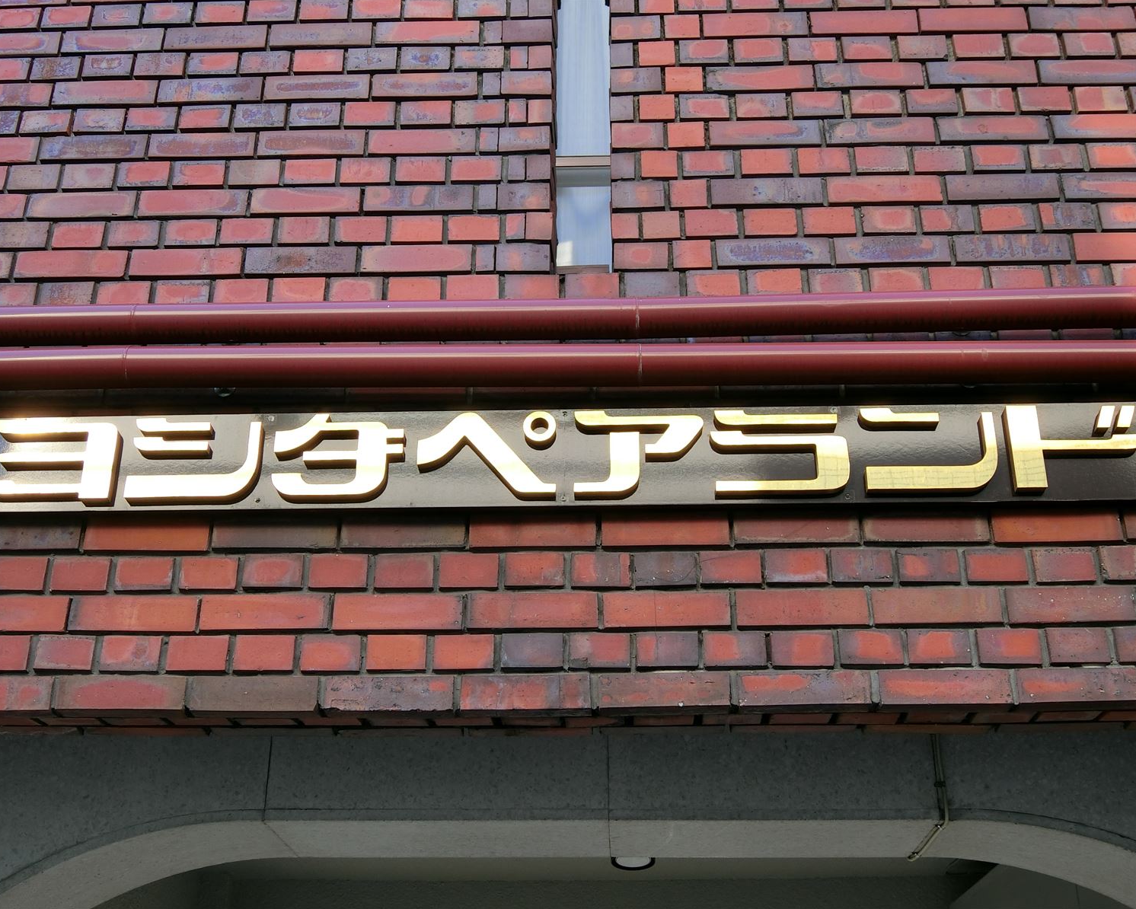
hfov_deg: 41.1
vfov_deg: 33.4
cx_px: 563
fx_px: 1513
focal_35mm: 45
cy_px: 454
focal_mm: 9.1
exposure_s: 1/125
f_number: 3.9
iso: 100
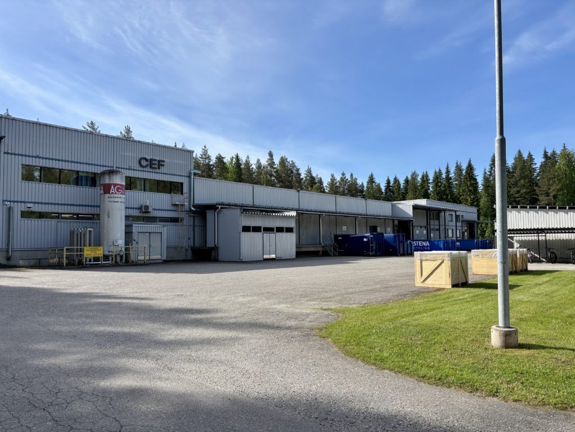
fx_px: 432
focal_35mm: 26
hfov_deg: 67.3
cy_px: 216
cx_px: 288
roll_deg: -0.1
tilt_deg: +3.3
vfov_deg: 53.1
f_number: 1.6
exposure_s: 1/3021
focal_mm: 5.96
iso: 50
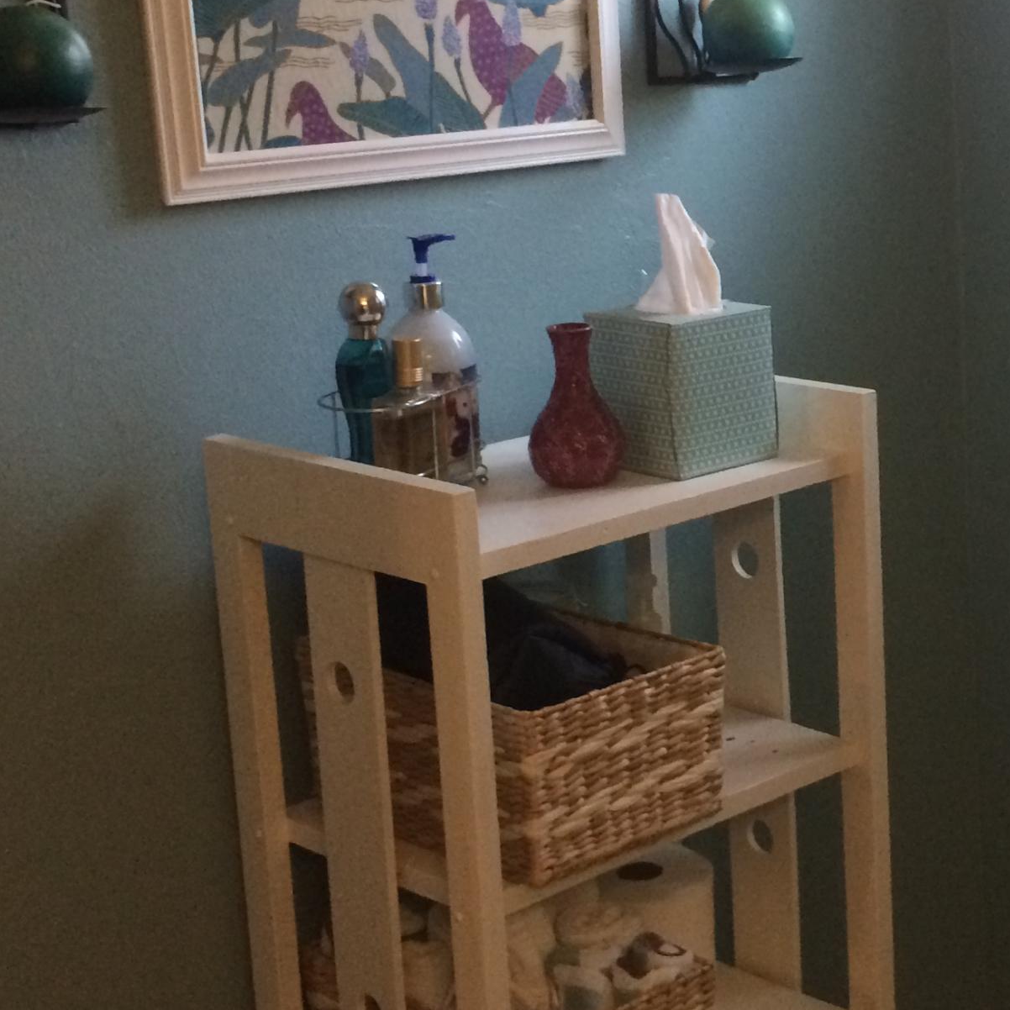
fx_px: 2113
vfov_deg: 26.9
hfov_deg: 25.9
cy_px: 429
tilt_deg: -10.6
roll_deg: +2.0
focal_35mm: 64
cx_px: 937
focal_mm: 4.15
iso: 200
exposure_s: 1/30
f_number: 2.2
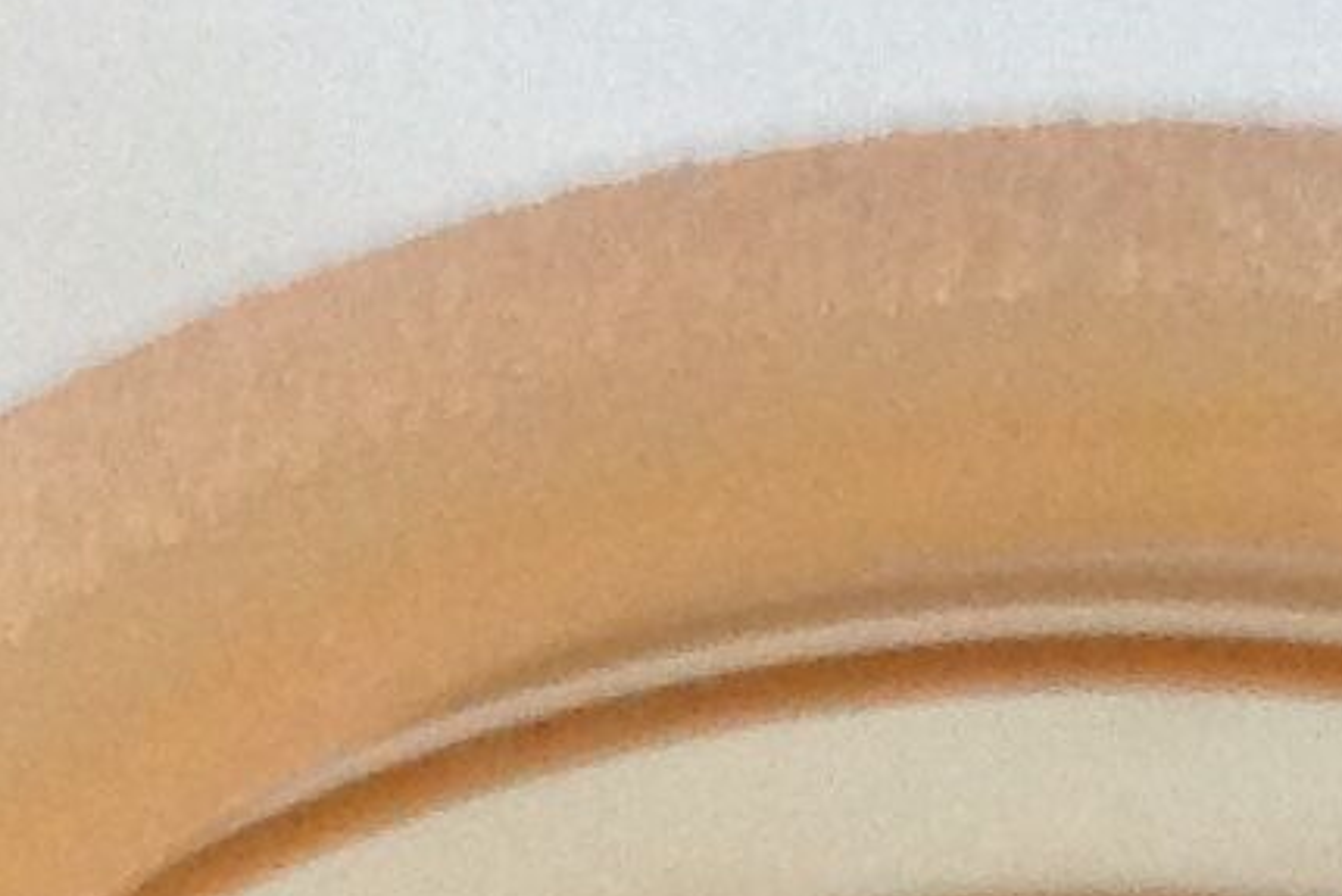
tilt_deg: -76.9
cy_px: 2092
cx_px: 1092
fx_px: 8166
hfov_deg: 9.4
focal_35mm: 219
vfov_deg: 6.0
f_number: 2.4
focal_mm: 4.28
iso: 200
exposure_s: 1/15
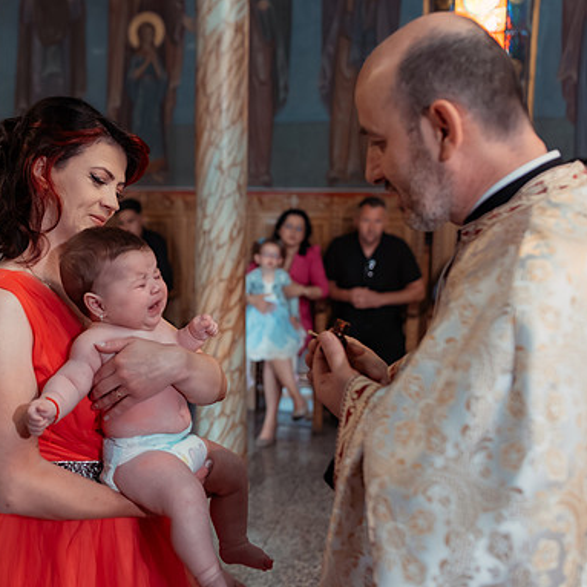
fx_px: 863
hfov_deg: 36.8
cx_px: 155
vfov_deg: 37.6
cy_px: 295
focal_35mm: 45
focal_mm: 35
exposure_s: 1/200
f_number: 2.8
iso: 1600
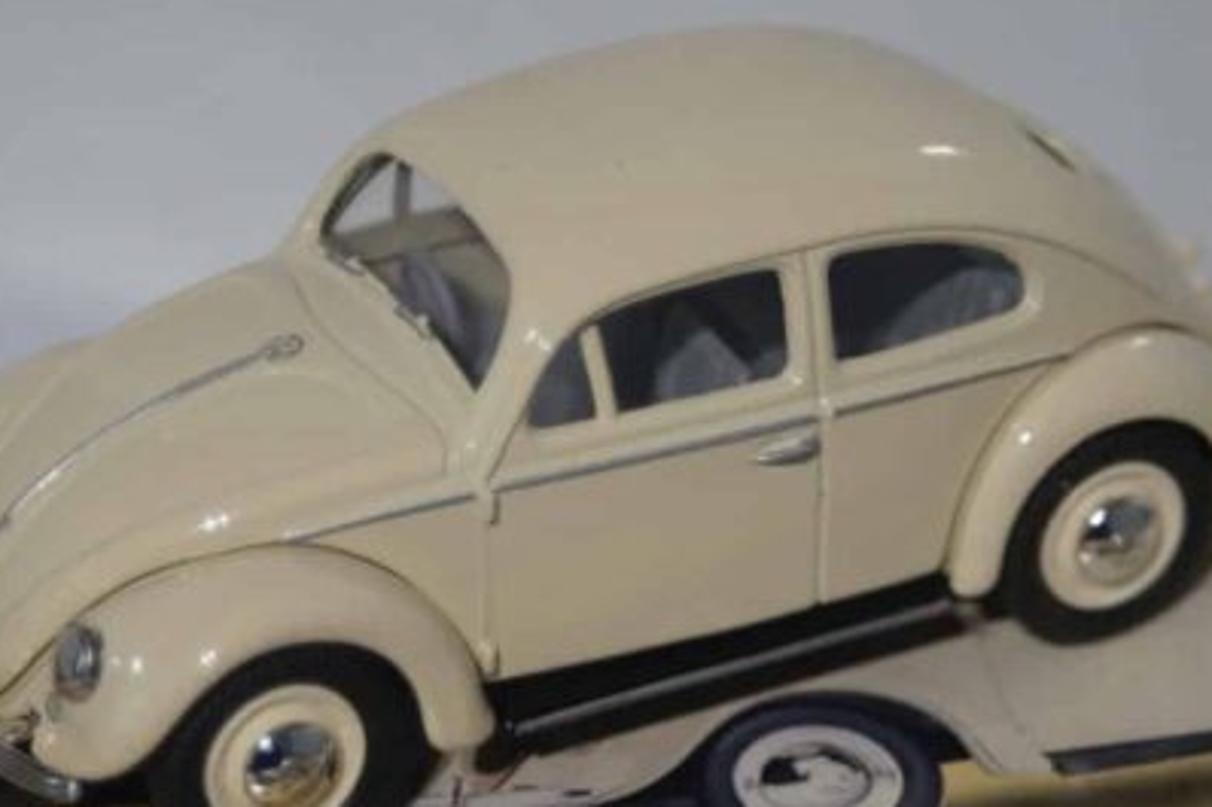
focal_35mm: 181
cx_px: 502
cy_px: 545
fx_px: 6091
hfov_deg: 11.4
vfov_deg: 7.6
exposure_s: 1/160
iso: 1600
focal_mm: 80
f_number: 5.6
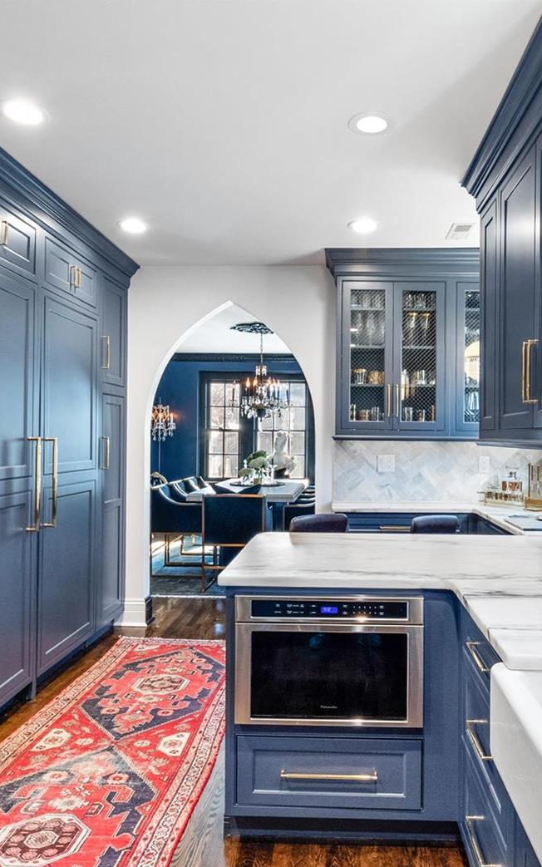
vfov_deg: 72.5
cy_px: 440
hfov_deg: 48.9
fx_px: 591
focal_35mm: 25
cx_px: 332
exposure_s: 1/50
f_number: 8
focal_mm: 8
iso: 400
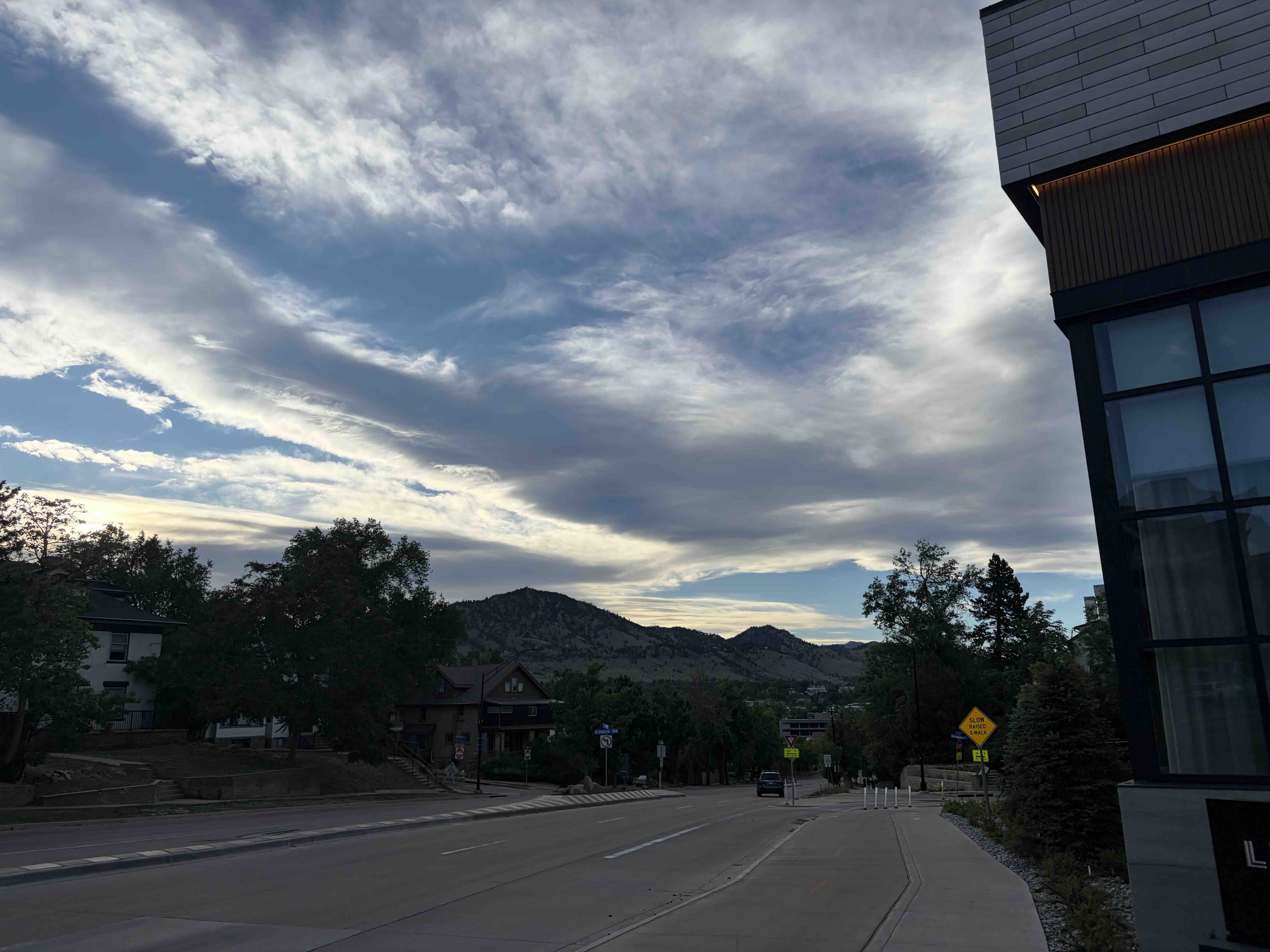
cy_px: 476
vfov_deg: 53.1
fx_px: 954
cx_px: 635
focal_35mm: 26
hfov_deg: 67.3
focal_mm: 5.96
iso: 50
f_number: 1.6
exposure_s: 1/2747
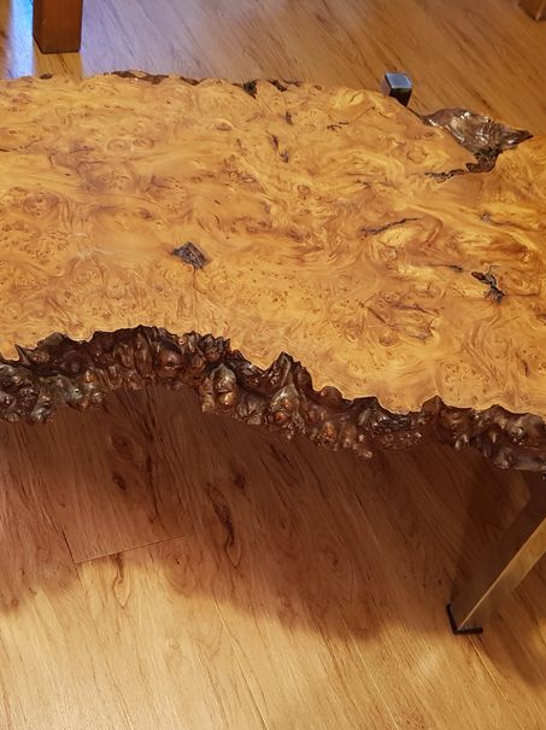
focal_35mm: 43
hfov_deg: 33.4
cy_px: 414
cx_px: 198
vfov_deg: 43.8
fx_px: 905
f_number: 1.7
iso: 200
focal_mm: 4.2
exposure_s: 1/10
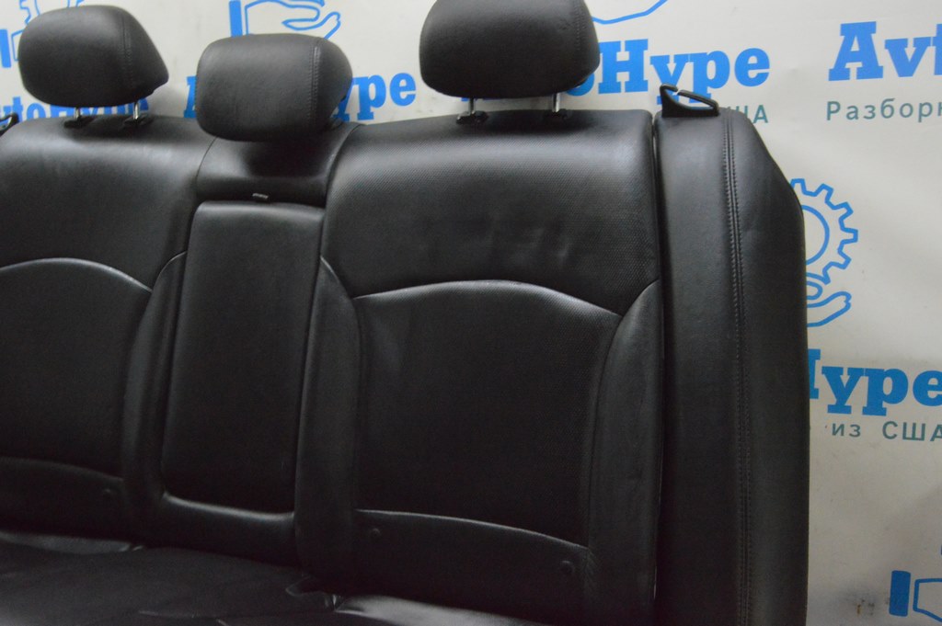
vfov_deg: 43.5
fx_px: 784
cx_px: 471
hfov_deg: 62.0
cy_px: 313
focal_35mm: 30
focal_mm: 20
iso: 6400
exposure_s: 1/15
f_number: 20
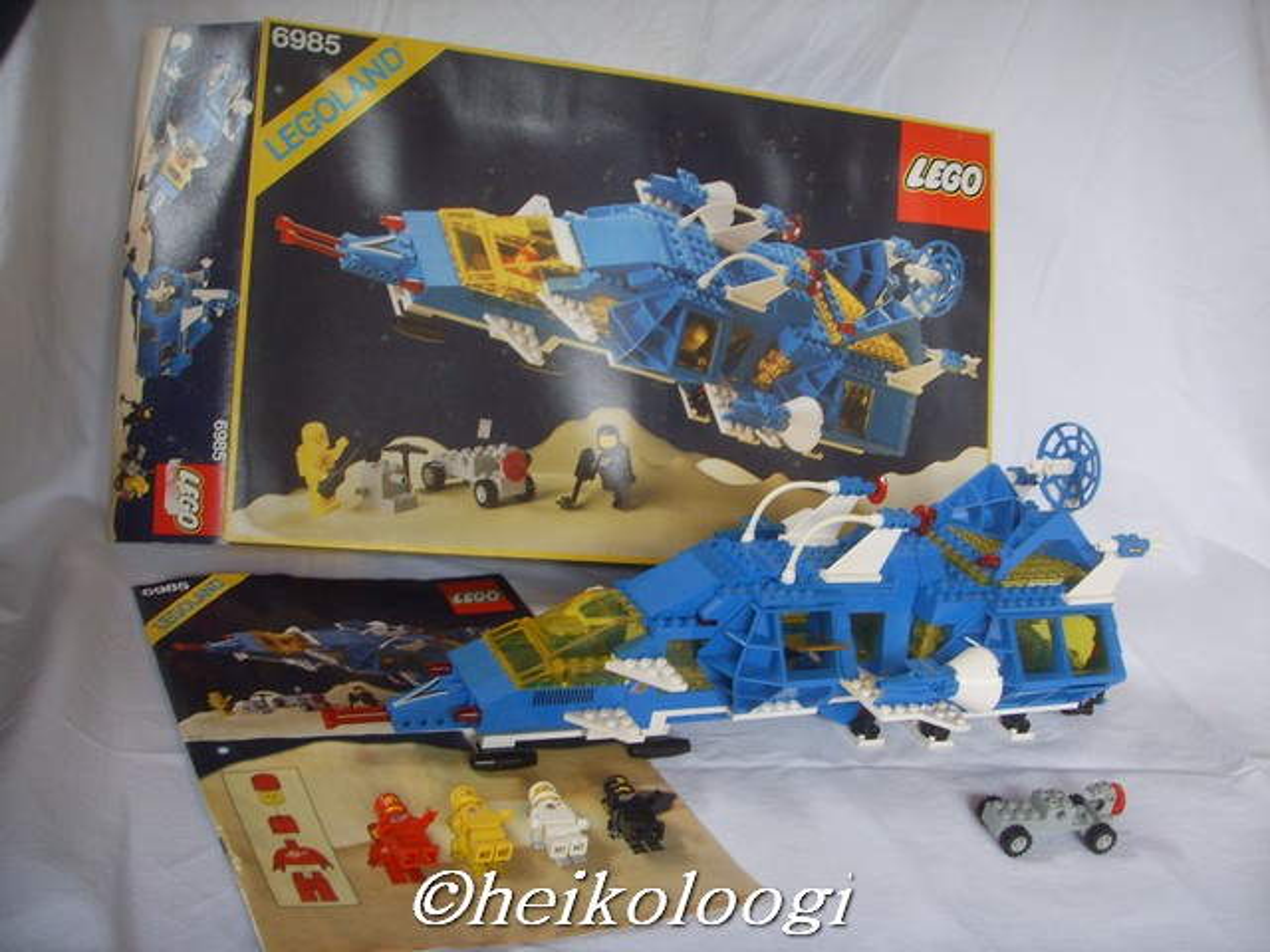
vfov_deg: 36.8
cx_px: 635
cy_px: 476
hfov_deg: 47.9
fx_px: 1431
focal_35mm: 39
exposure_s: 1/60
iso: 100
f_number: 3.5
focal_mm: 6.6
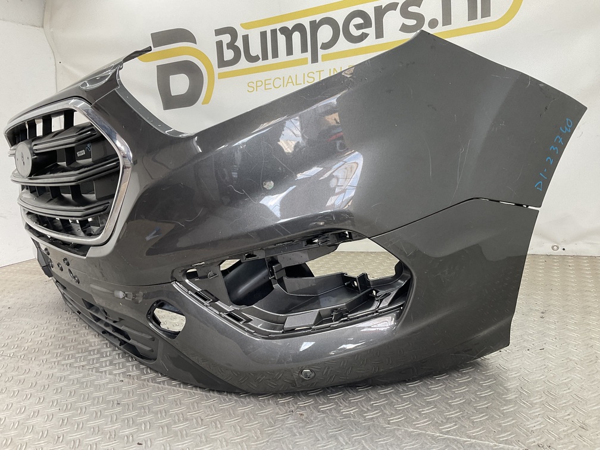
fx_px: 503
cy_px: 225
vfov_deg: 48.2
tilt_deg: -8.8
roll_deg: +4.1
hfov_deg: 61.7
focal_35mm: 29
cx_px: 300
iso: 32
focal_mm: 3
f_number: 1.8
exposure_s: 1/100
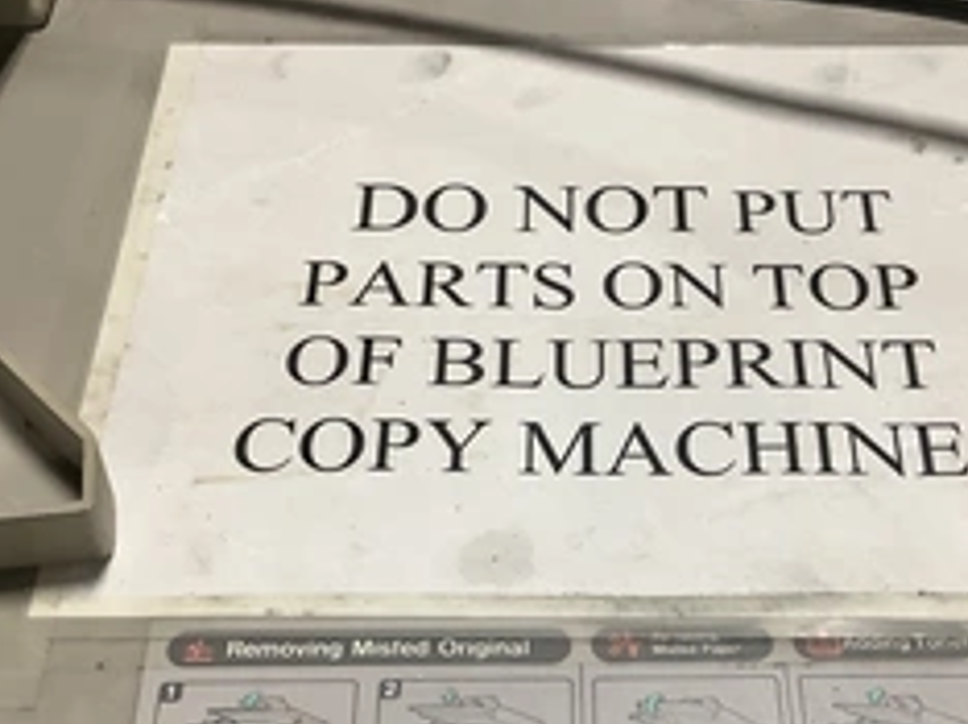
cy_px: 488
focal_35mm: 53
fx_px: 1481
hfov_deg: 36.1
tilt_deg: -53.3
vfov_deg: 27.3
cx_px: 579
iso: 250
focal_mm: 3.3
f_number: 2.4
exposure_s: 1/60
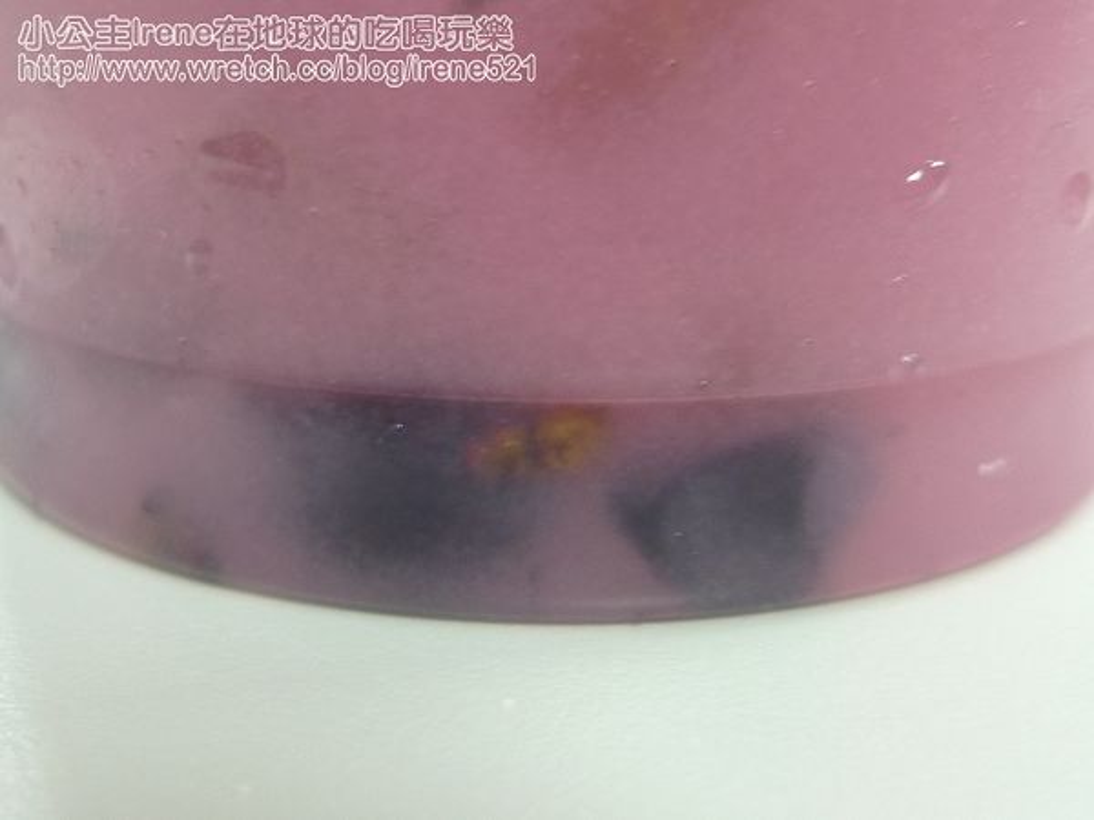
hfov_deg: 40.4
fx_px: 1485
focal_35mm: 47
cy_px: 410
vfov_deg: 30.9
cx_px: 547
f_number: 2.1
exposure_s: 1/13
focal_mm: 5.4
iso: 200
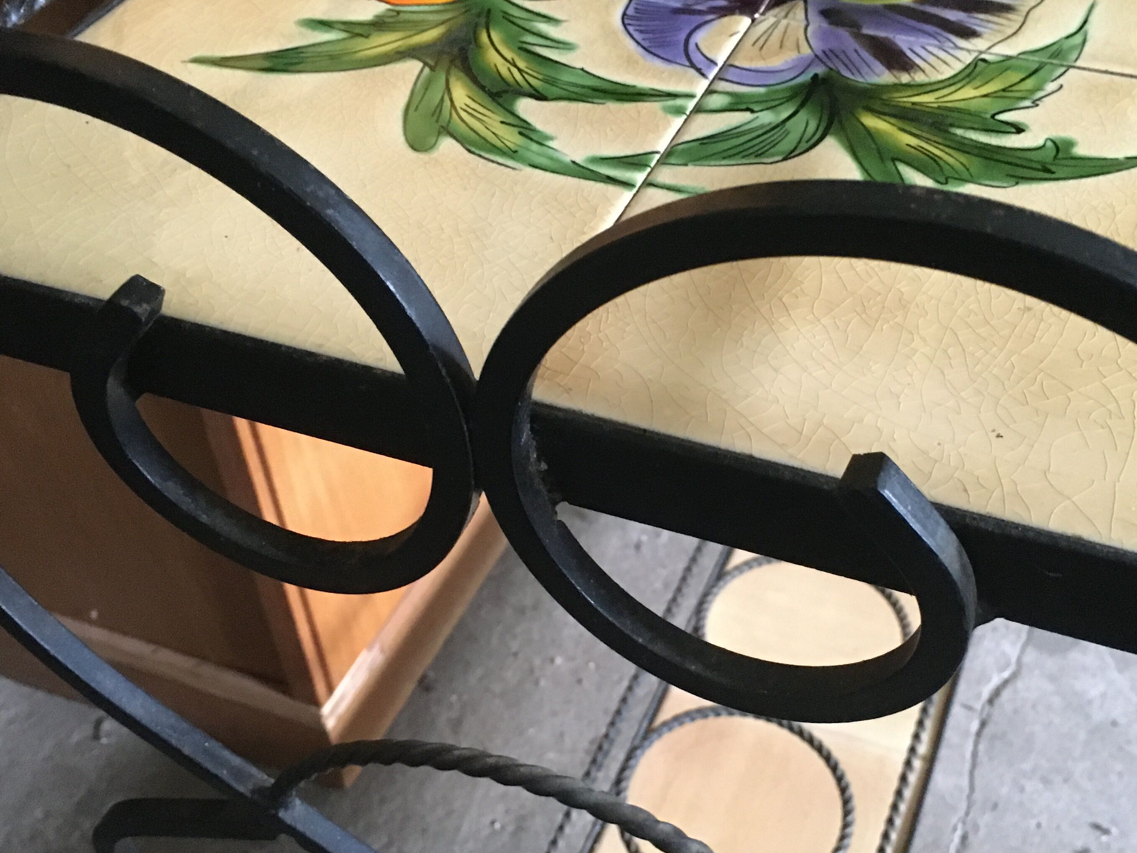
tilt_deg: -45.0
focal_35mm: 43
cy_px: 504
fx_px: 1412
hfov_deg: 43.8
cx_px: 629
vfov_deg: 33.5
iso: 320
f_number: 2.2
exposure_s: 1/17
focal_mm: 4.15
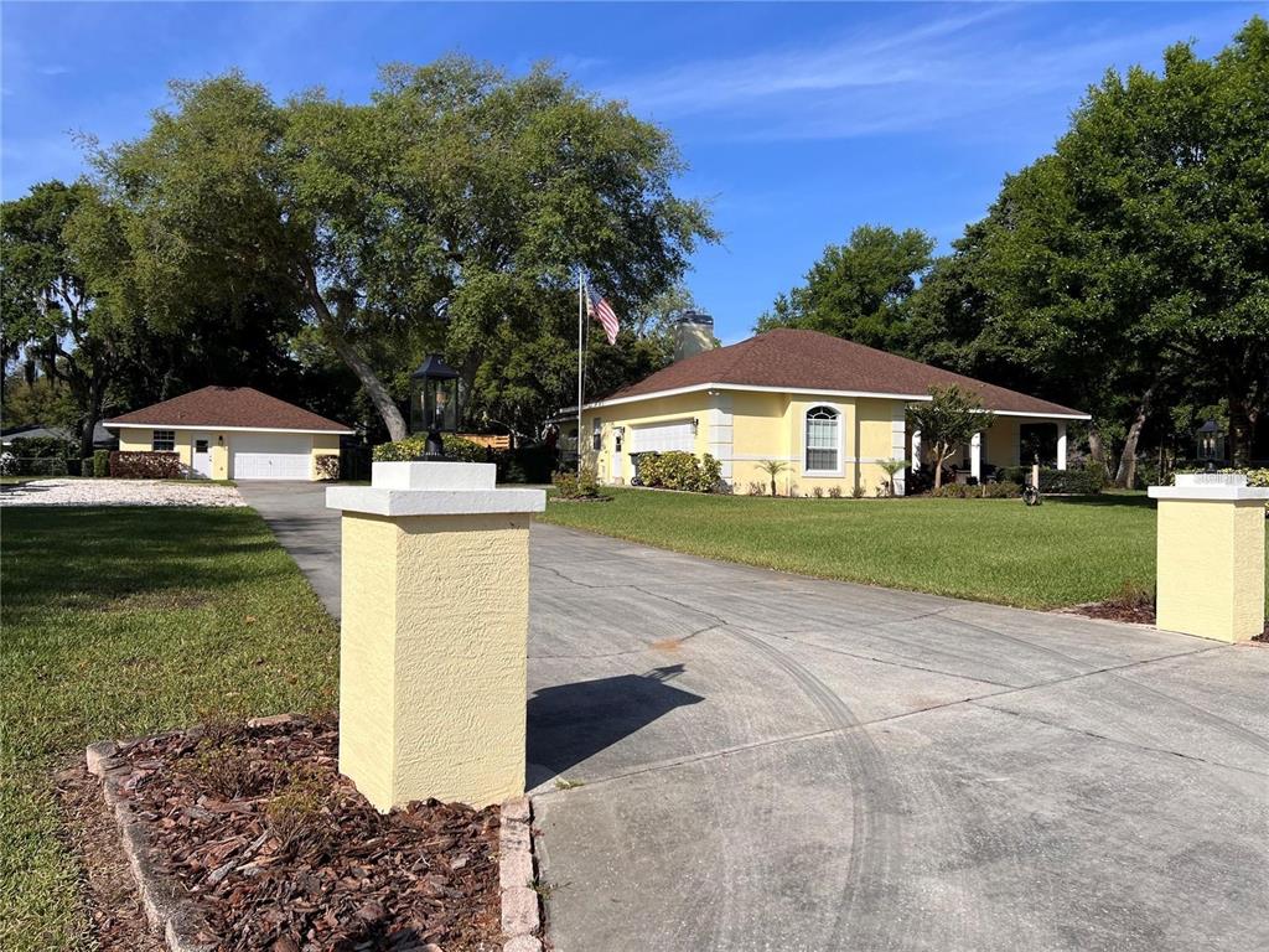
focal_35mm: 26
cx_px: 634
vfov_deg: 53.1
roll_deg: +0.1
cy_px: 476
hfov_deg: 67.3
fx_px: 953
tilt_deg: -0.7
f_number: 1.5
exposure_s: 1/5319
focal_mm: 5.7
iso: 50
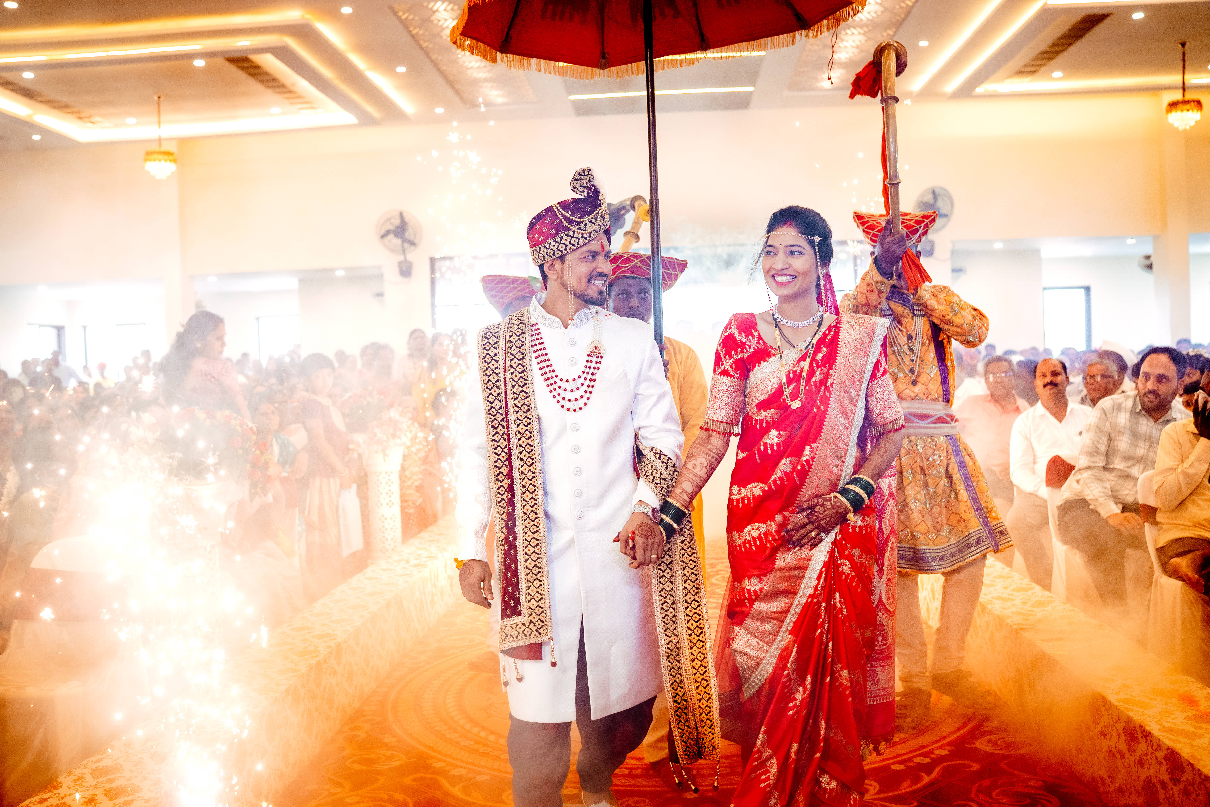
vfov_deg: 37.9
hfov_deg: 54.4
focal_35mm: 35
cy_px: 404
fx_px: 1176
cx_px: 605
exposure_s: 1/500
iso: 2000
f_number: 2.8
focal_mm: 35
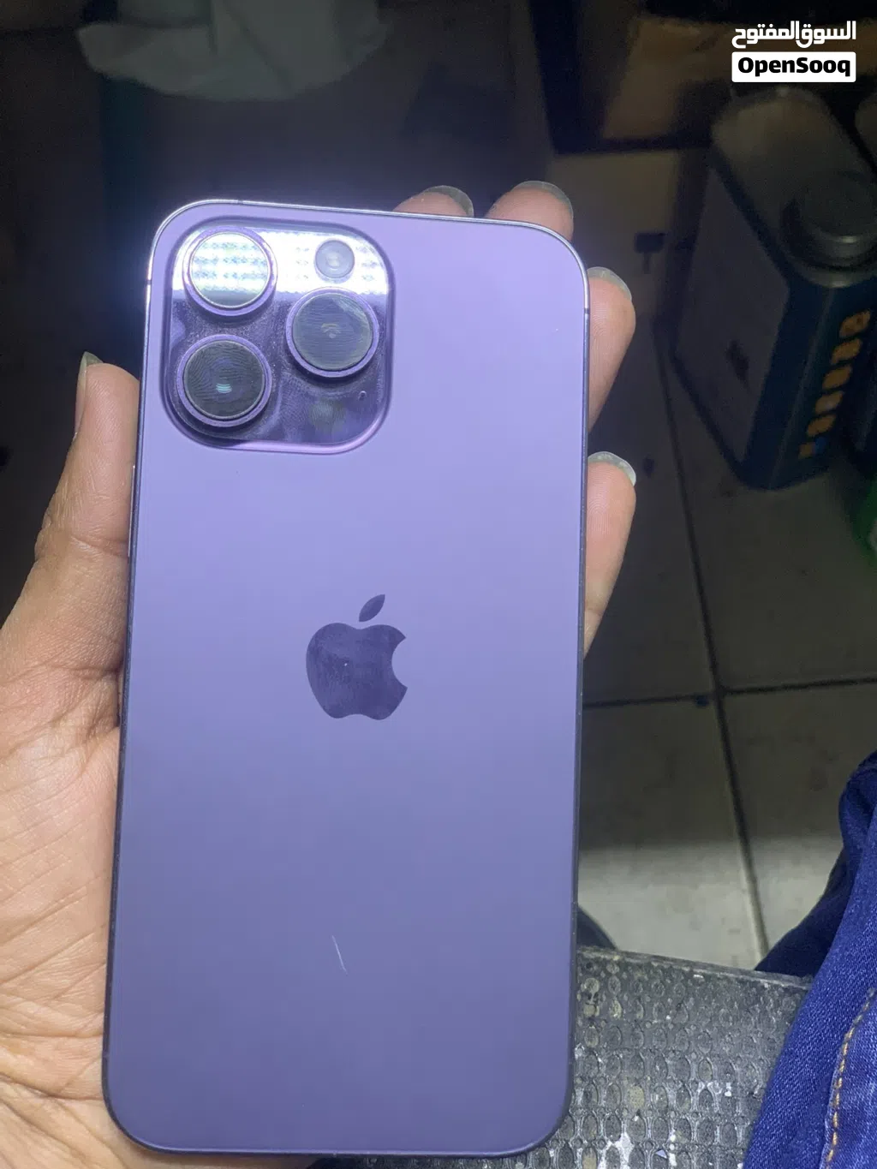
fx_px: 1756
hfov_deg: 28.0
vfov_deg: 36.8
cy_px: 584
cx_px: 438
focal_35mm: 52
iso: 100
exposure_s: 1/122
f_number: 2.4
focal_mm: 6
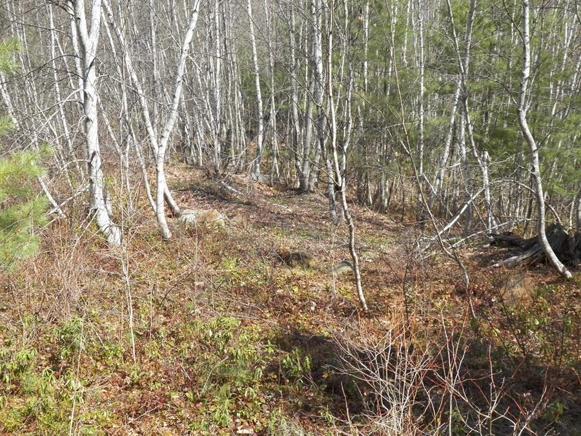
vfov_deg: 29.1
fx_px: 839
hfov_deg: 38.2
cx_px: 290
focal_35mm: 50
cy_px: 218
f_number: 4
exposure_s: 1/500
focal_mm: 8.9
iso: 125
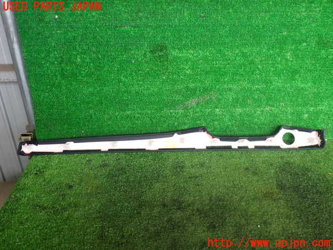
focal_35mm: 30
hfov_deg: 60.0
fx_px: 289
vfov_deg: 46.8
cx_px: 166
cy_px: 125
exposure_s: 1/100
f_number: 2.3
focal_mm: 5.4
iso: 200
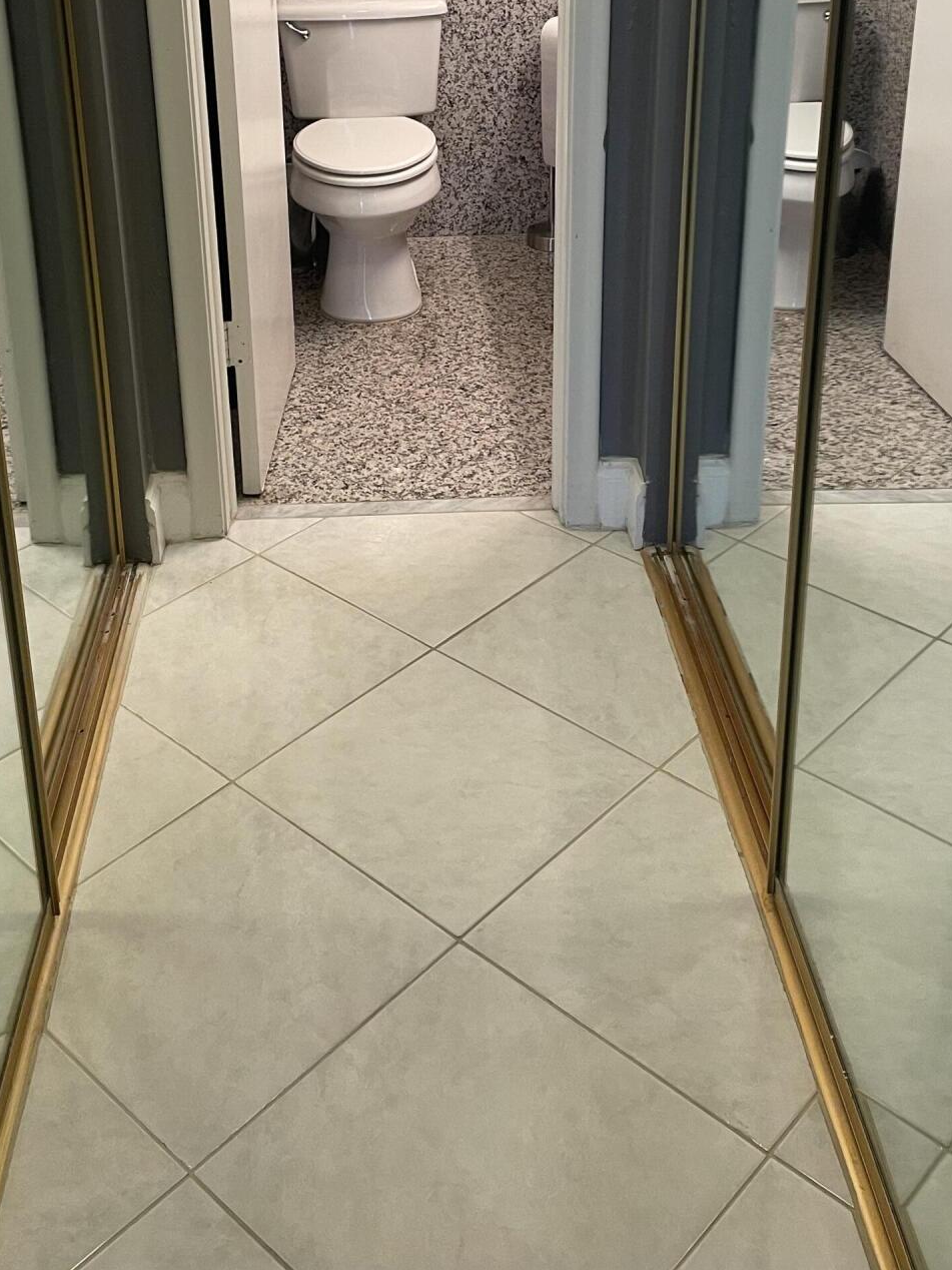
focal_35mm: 41
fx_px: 1503
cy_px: 269
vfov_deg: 43.8
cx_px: 363
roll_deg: +2.8
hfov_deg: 35.0
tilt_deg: -19.7
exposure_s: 1/60
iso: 100
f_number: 1.6
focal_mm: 4.2
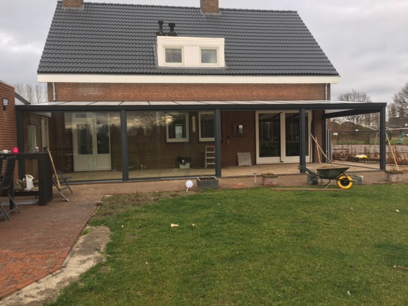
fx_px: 342
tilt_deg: -0.2
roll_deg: -0.1
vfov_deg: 48.2
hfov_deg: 61.7
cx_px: 204
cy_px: 153
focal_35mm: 29
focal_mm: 4.15
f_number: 2.2
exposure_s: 1/119
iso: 25
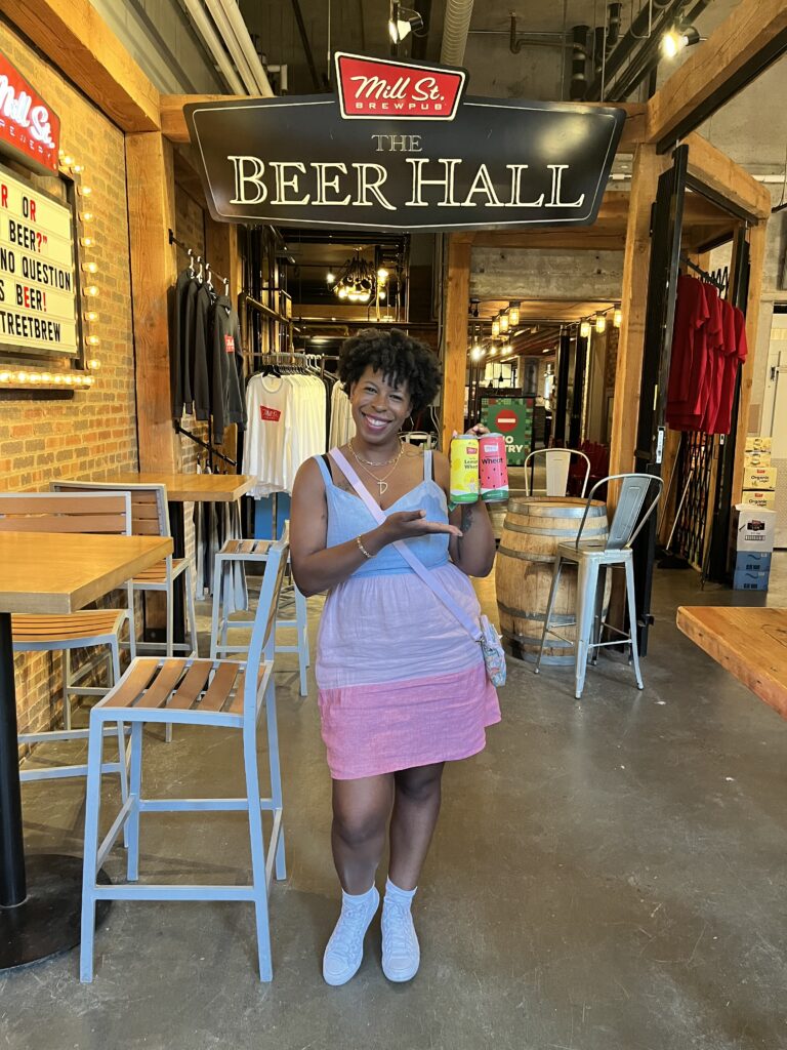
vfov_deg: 67.3
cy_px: 525
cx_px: 394
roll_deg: -1.4
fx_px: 788
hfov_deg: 53.1
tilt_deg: -10.9
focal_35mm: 26
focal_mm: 5.1
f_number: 1.6
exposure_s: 1/60
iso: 400
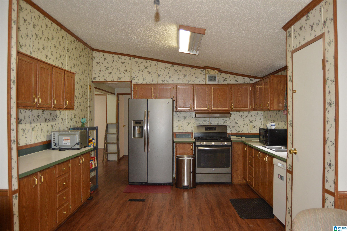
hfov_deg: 67.4
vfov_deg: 47.8
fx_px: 260
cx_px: 174
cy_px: 116
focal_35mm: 27
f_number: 3.5
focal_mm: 18
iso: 720
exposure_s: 1/60
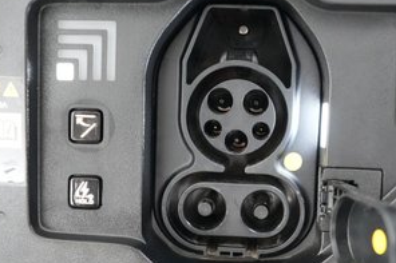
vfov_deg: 24.9
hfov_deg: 36.8
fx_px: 594
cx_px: 237
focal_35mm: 54
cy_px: 179
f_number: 2.8
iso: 12800
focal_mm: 25
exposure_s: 1/250
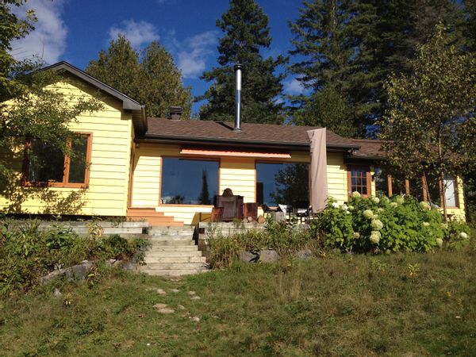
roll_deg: -1.7
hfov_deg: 52.6
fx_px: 481
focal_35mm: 35
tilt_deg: +11.3
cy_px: 178
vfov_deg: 40.7
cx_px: 238
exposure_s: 1/2045
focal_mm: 4.28
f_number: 2.4
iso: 50
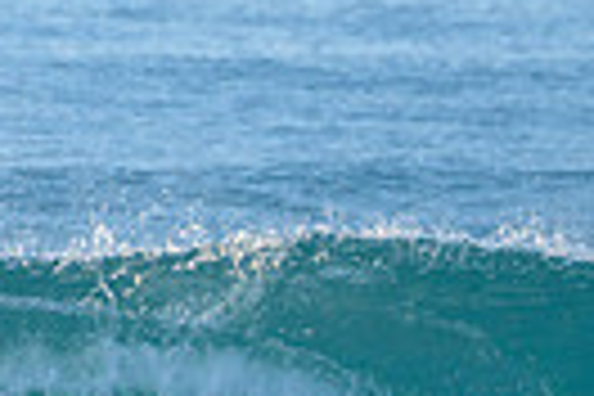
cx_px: 1080
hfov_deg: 0.9
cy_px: 506
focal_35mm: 2195
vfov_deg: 0.6
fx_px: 36215
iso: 450
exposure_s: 1/2000
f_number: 5.6
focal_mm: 500
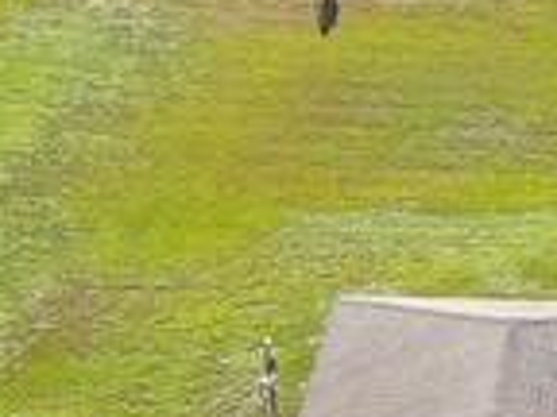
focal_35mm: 199
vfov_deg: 7.1
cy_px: 907
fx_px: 3202
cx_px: 774
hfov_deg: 9.7
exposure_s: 1/246
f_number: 2.8
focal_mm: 10.6
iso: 100
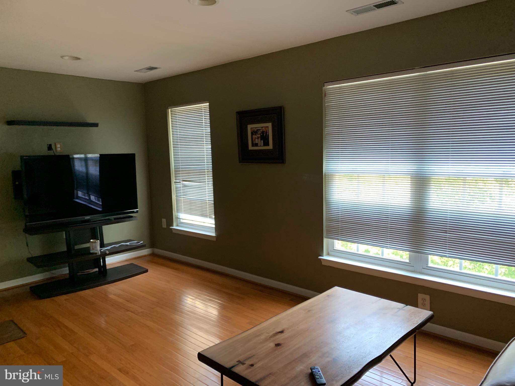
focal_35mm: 26
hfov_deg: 67.3
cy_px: 193
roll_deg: +1.5
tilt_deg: -9.8
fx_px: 387
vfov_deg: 53.1
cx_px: 258
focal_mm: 4.25
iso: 200
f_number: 1.8
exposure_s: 1/60
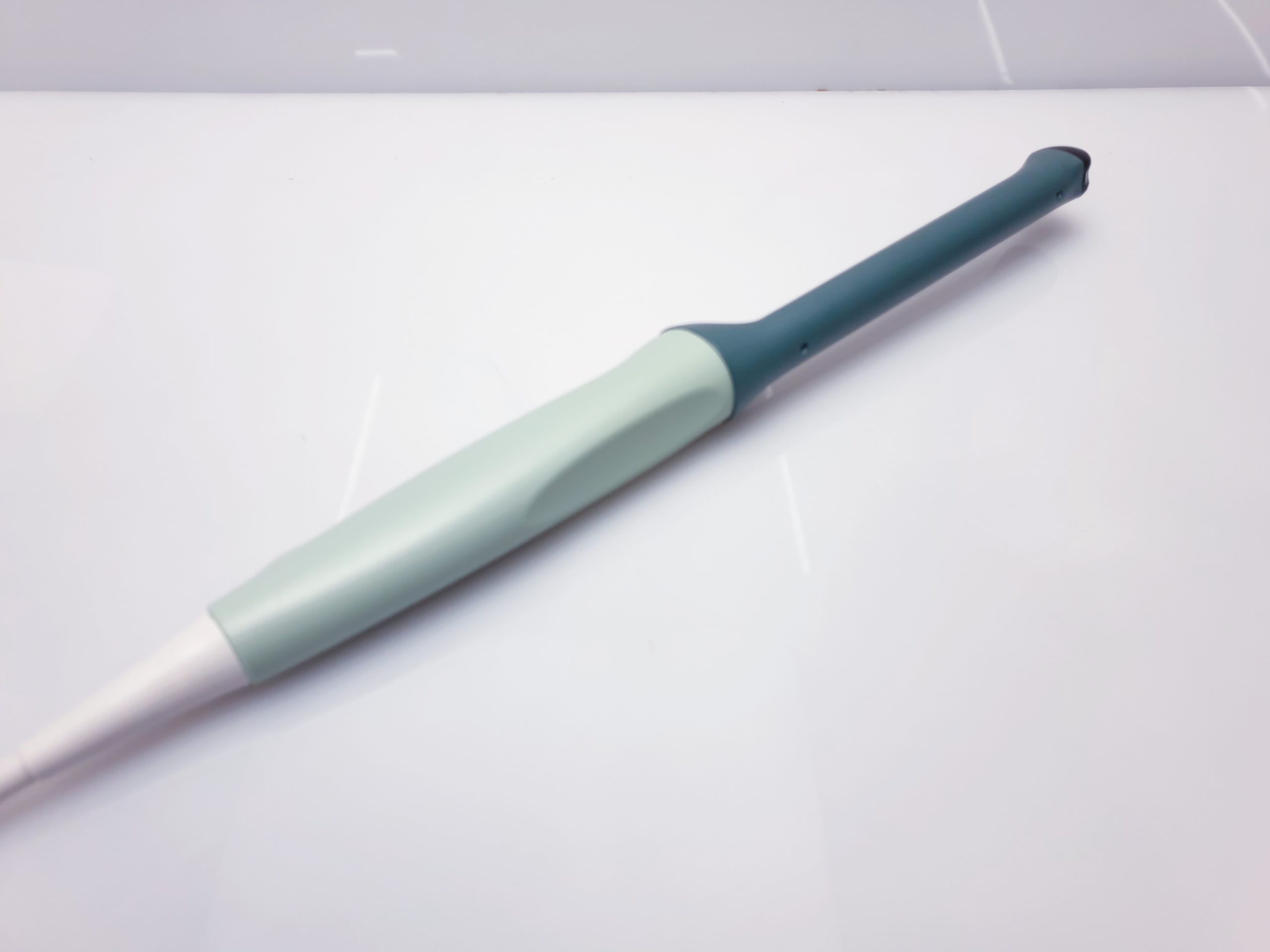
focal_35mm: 26
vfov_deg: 53.1
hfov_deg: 67.3
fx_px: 954
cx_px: 635
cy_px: 476
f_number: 2.4
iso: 50
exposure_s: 1/100
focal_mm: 4.3
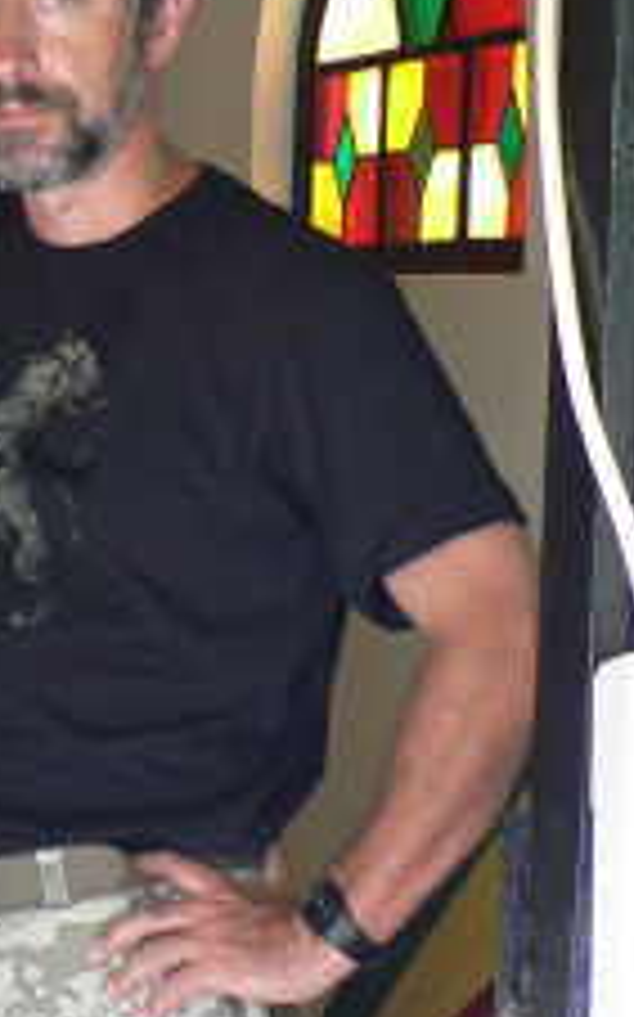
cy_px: 772
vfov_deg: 22.1
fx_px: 2574
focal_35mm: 93
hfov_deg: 13.4
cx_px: -232
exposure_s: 1/30
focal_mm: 6
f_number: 2.8
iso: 200
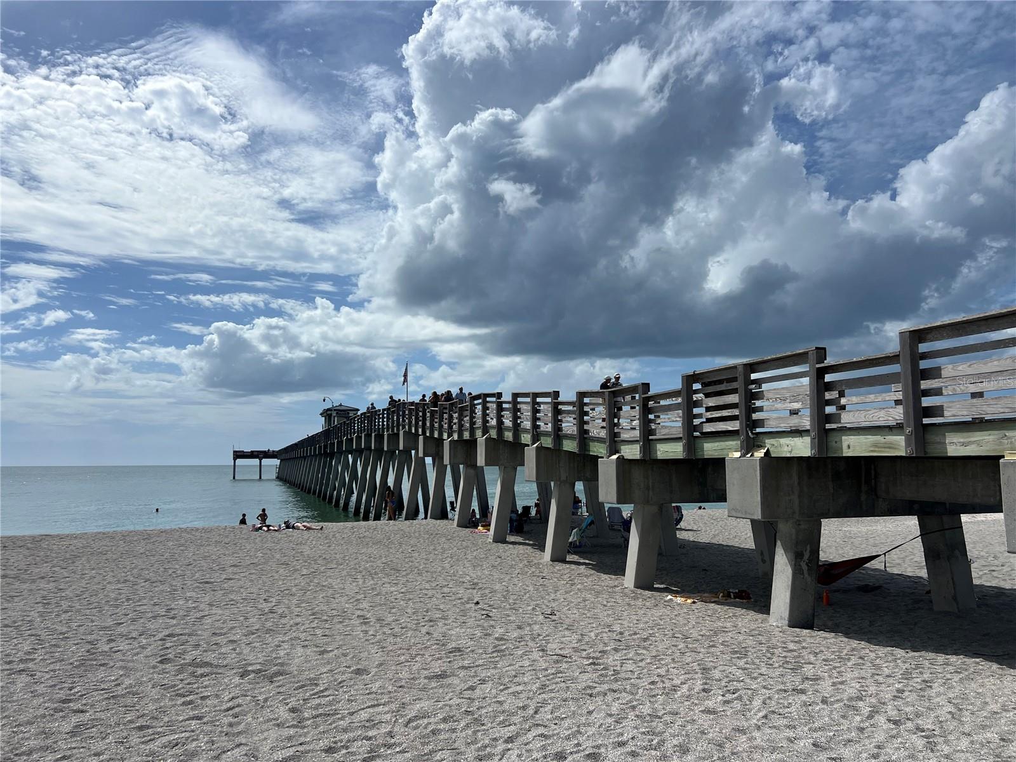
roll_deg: -1.1
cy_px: 381
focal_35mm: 26
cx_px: 508
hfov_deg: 67.3
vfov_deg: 53.1
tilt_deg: +3.9
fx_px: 763
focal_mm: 5.7
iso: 50
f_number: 1.5
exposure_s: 1/14286
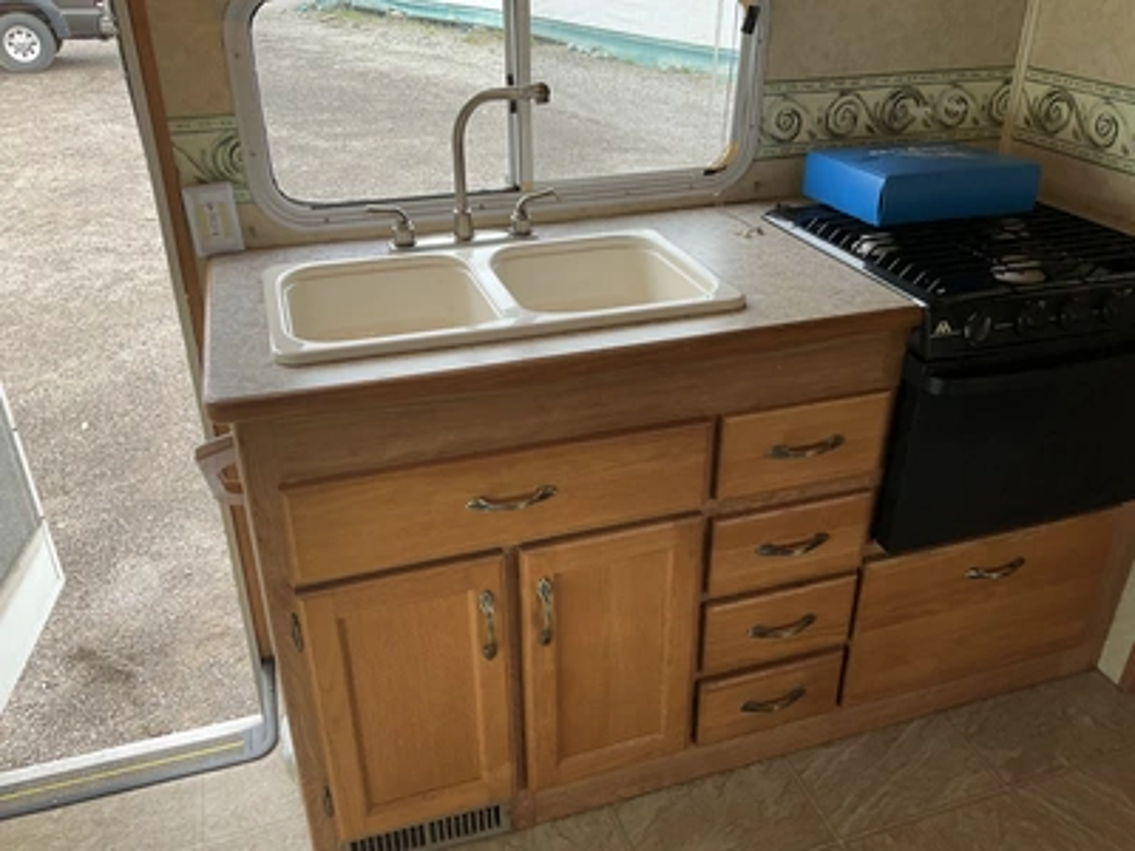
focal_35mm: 29
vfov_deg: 48.2
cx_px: 568
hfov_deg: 61.7
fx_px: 951
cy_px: 426
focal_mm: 3
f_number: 1.8
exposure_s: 1/122
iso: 32
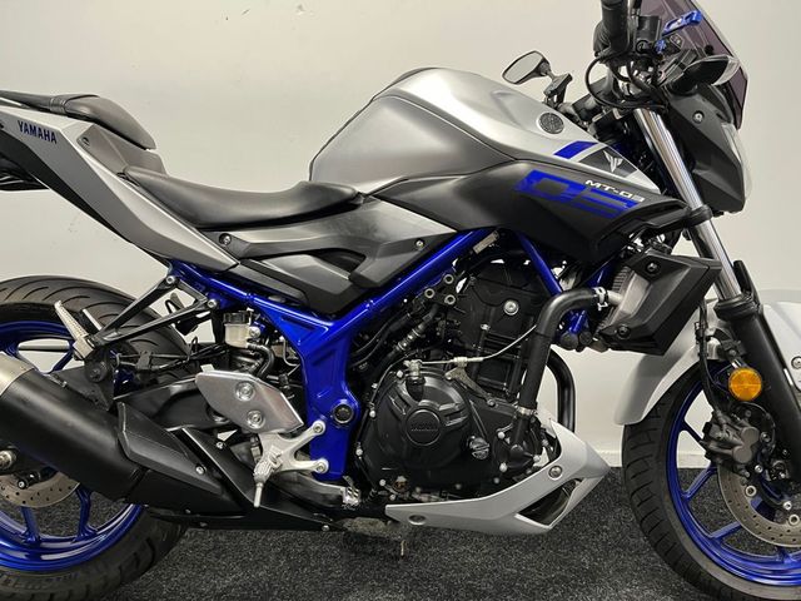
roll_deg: +0.1
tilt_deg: -6.4
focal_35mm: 26
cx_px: 400
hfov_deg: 67.3
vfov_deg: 53.1
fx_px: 602
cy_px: 300
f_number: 1.6
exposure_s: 1/50
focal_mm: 5.1
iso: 200
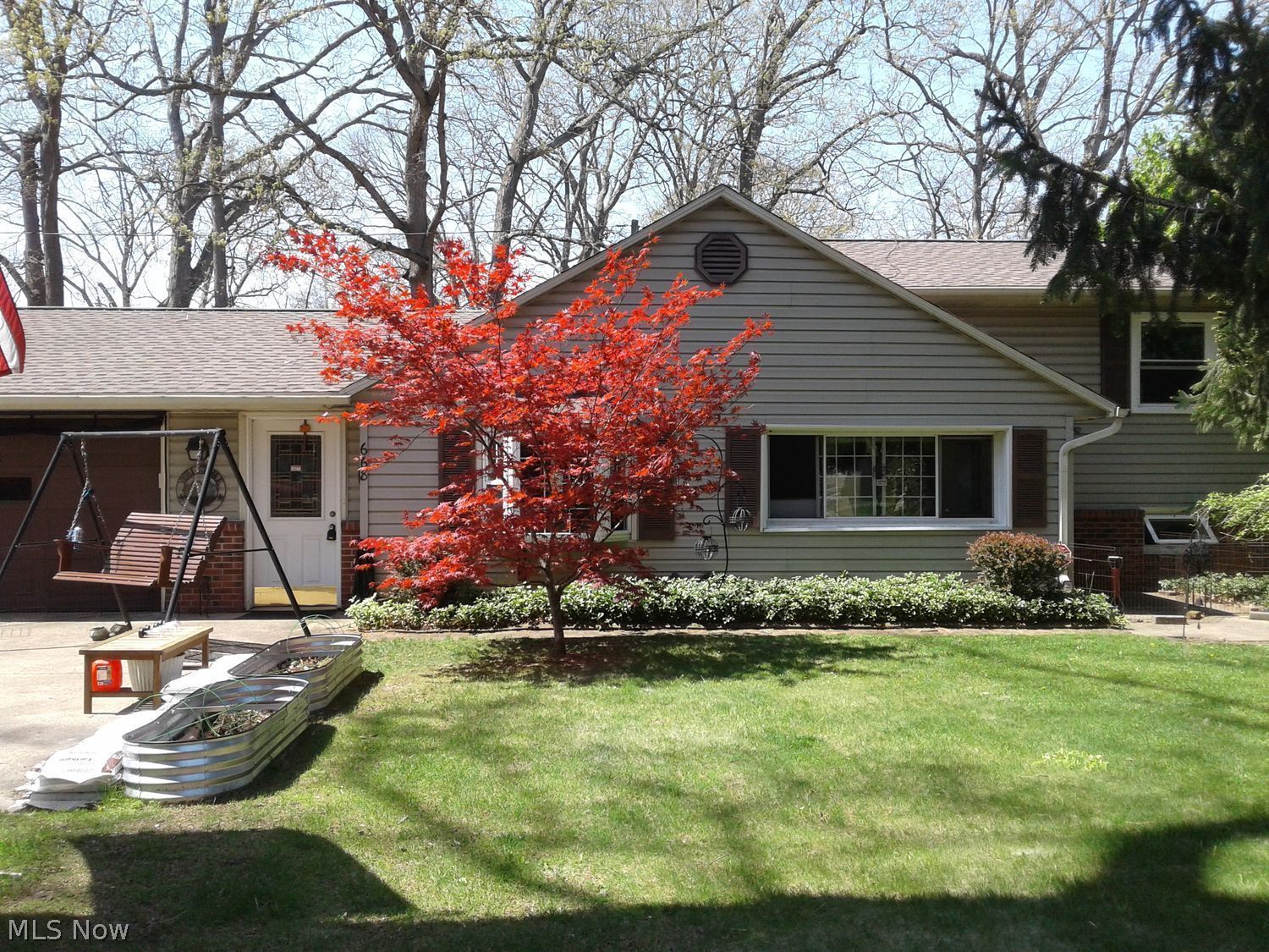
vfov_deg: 42.9
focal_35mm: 33
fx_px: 1210
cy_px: 476
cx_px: 634
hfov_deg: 55.4
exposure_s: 1/577
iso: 50
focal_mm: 3.3
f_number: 2.2
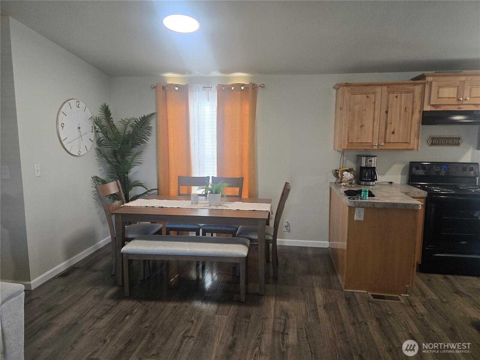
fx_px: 319
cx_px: 240
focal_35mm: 23
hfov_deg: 73.9
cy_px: 180
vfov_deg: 58.9
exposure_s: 1/120
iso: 250
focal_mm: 5.4
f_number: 1.8
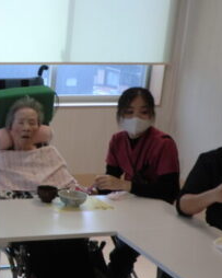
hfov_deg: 22.1
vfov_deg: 31.4
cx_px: -86
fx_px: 493
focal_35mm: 60
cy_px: 167
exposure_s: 1/60
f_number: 2.8
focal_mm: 4.7
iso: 50
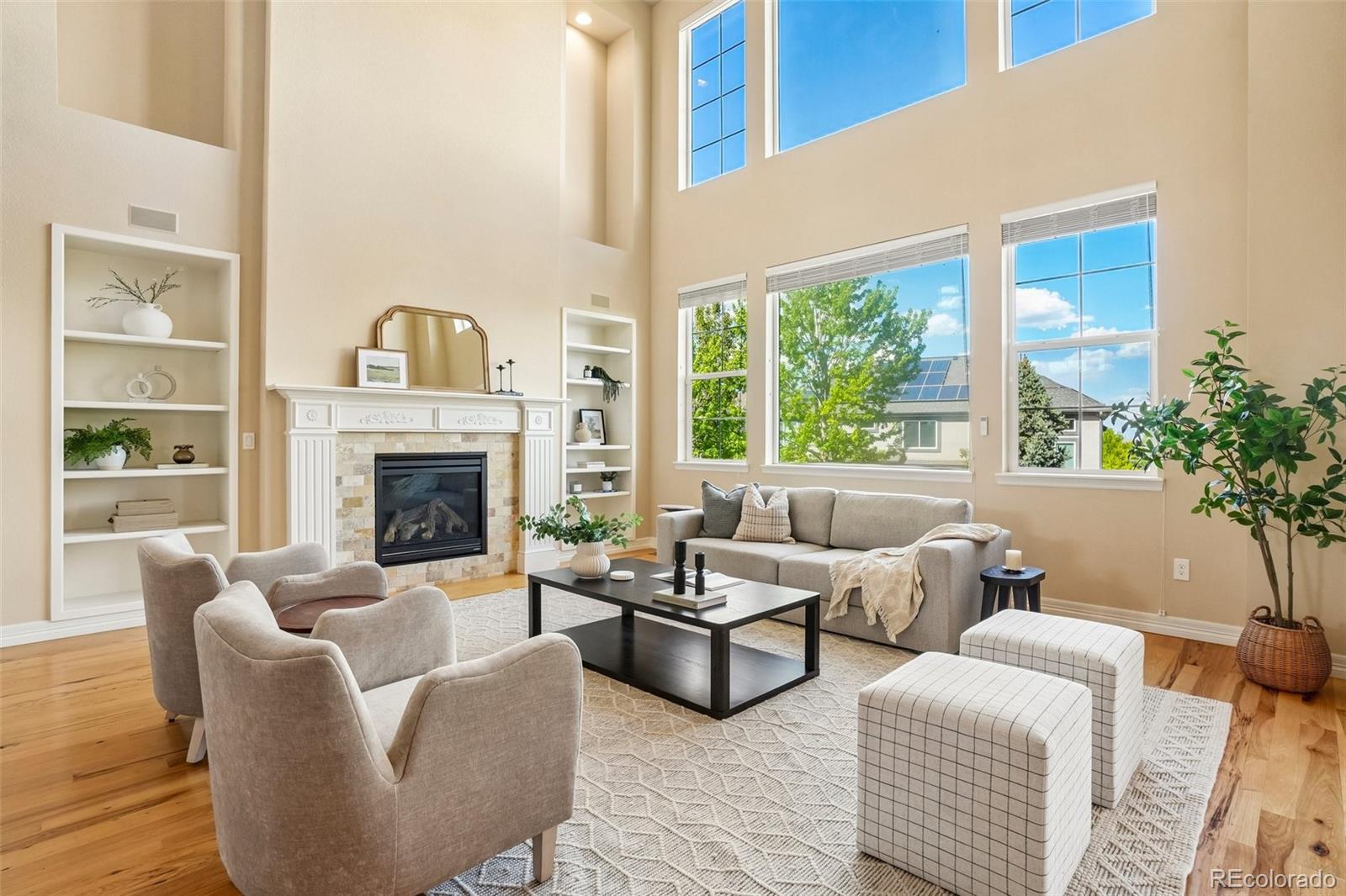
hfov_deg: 95.0
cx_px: 673
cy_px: 448
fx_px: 617
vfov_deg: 72.0
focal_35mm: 16
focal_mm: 11
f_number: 8
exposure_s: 1/60
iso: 400
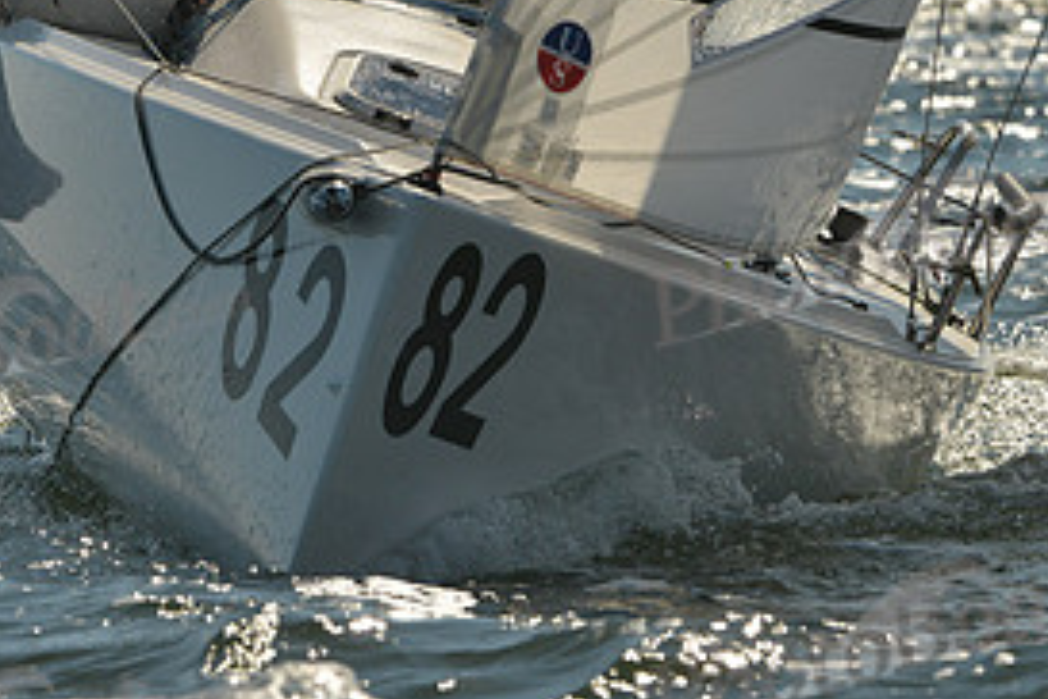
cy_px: 102
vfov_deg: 2.0
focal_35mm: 702
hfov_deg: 2.9
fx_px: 20434
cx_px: 453
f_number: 10
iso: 500
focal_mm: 330
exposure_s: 1/2000
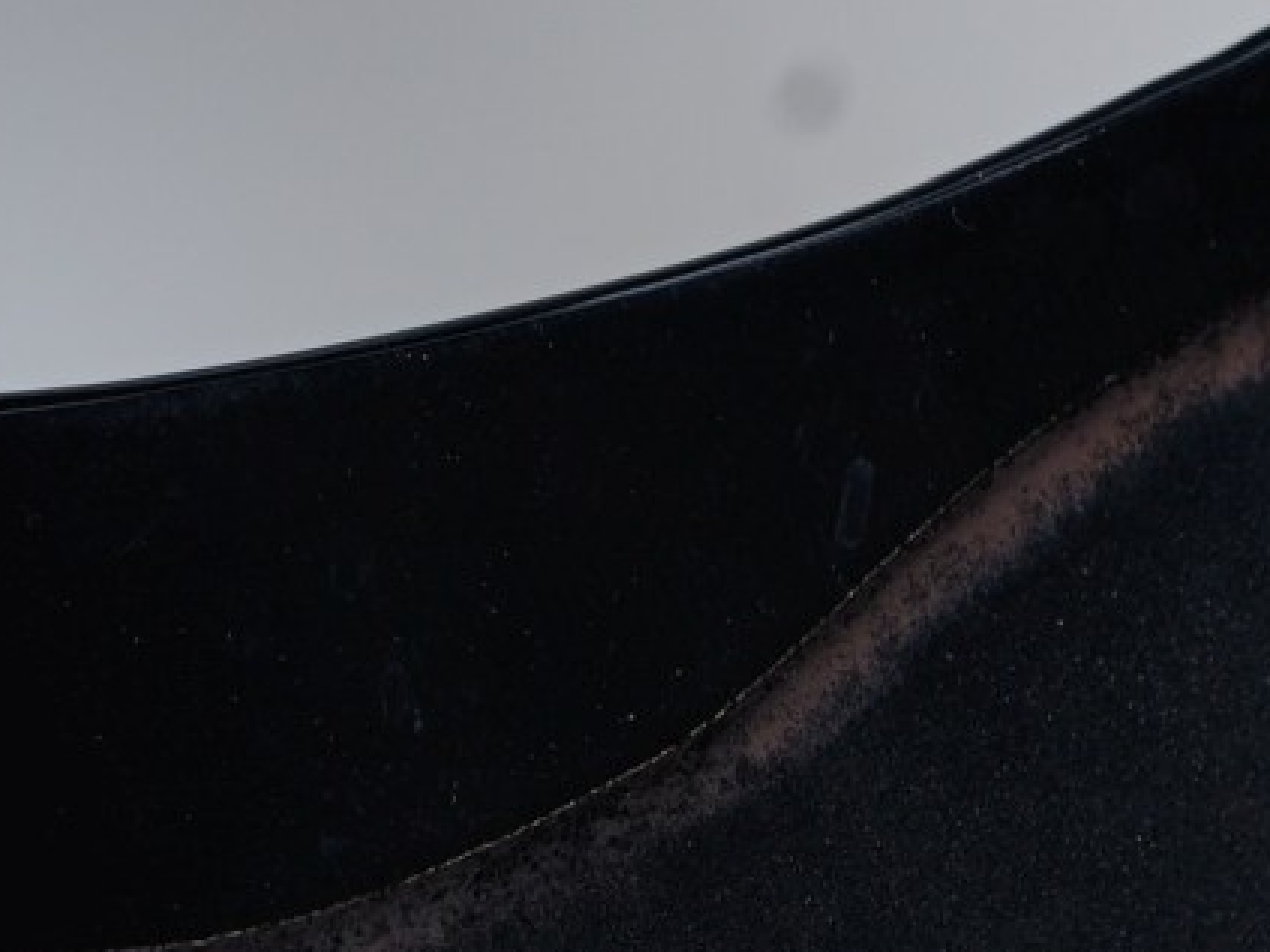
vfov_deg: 6.2
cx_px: 1255
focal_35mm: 240
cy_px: 1137
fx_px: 8803
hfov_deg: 8.2
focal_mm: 55
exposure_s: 1/125
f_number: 7.1
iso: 250
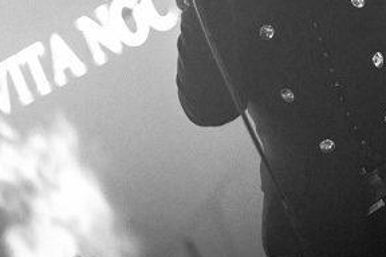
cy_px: -34
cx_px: 422
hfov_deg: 15.9
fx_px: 1340
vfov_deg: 10.8
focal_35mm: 125
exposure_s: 1/125
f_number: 1.4
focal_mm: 50
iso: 800
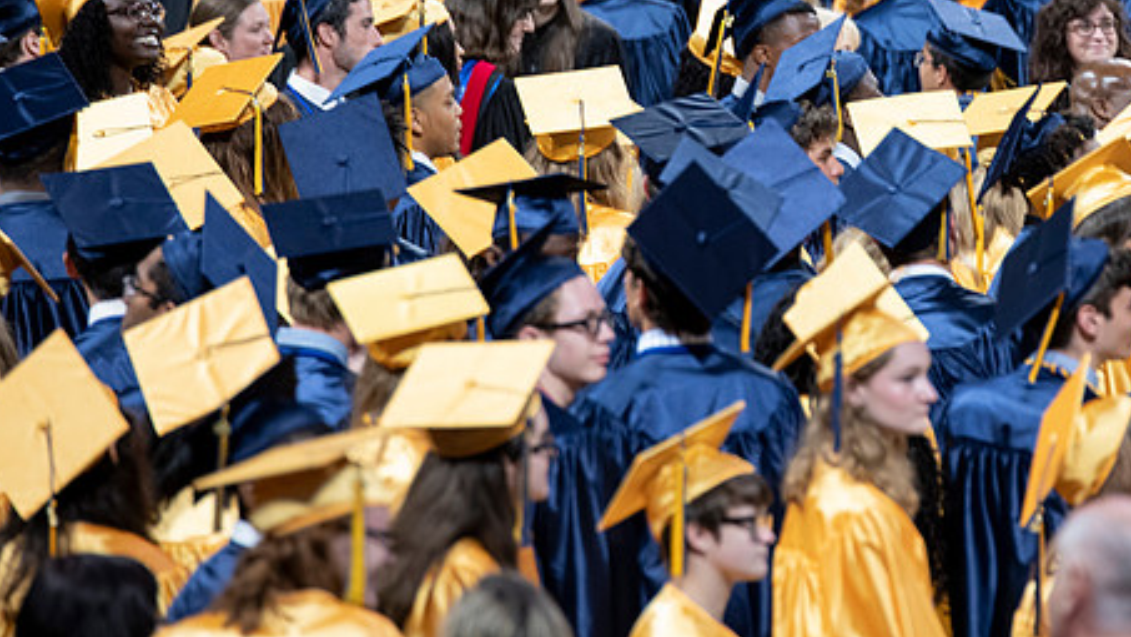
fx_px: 10978
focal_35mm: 366
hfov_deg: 5.9
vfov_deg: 3.3
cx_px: 822
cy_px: -13
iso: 1000
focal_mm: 200
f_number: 3.5
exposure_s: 1/100
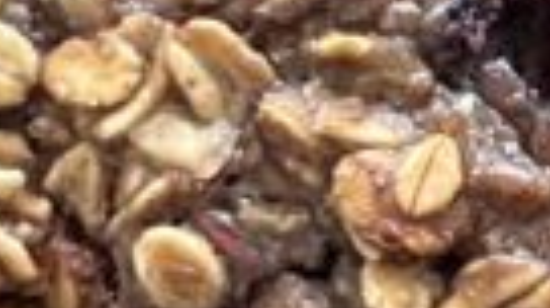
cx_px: 776
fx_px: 3116
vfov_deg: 5.5
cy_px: -320
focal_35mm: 214
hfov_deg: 9.8
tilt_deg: -54.4
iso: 160
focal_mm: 5.1
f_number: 1.6
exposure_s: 1/60
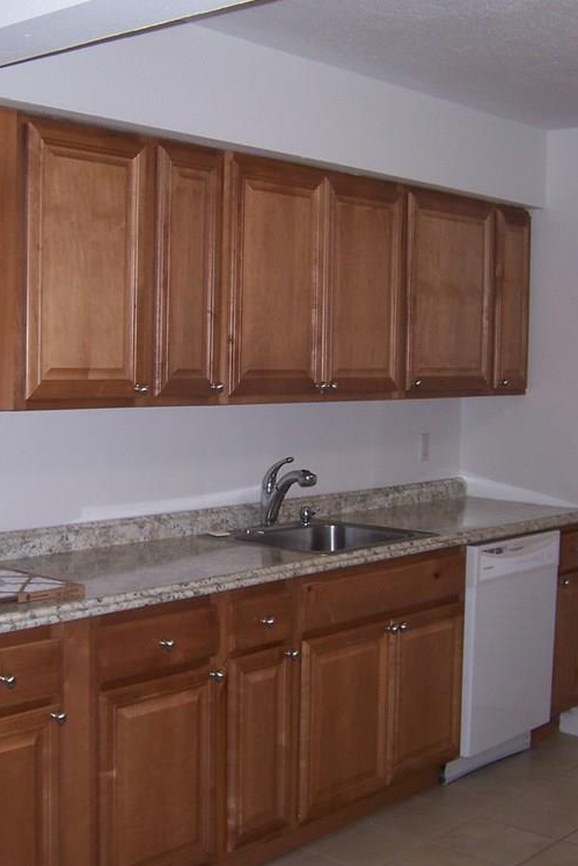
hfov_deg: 28.6
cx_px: 227
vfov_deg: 41.9
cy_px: 435
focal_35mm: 47
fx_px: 1131
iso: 80
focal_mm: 5.5
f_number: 2.8
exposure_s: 1/60
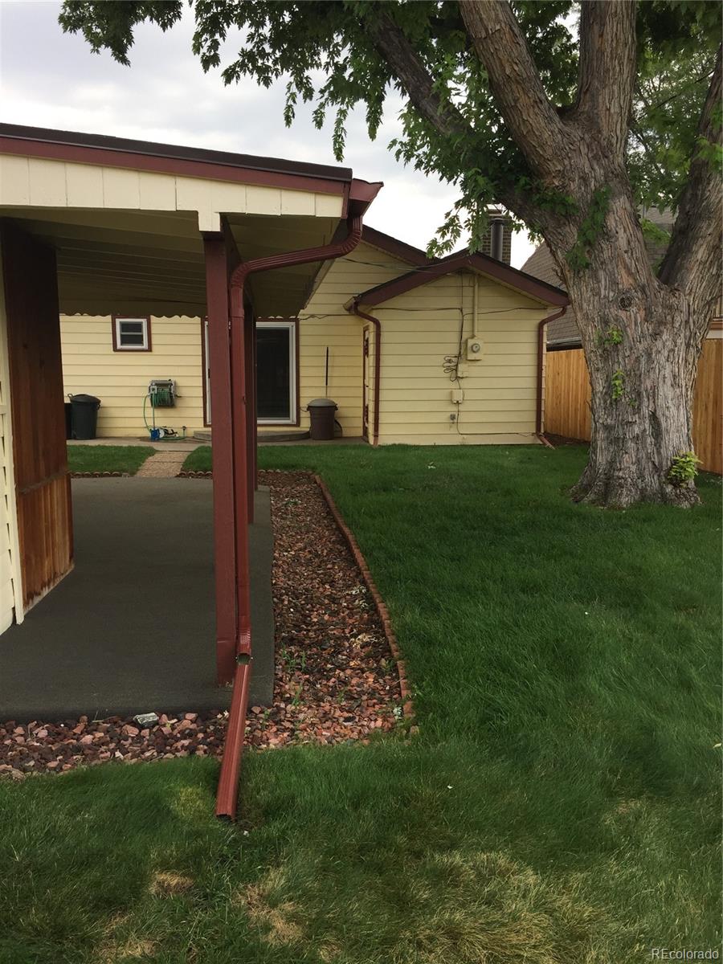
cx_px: 362
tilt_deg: -7.2
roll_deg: -0.6
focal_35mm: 29
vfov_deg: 61.7
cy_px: 482
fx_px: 808
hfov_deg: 48.2
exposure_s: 1/542
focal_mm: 4.15
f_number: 2.2
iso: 32
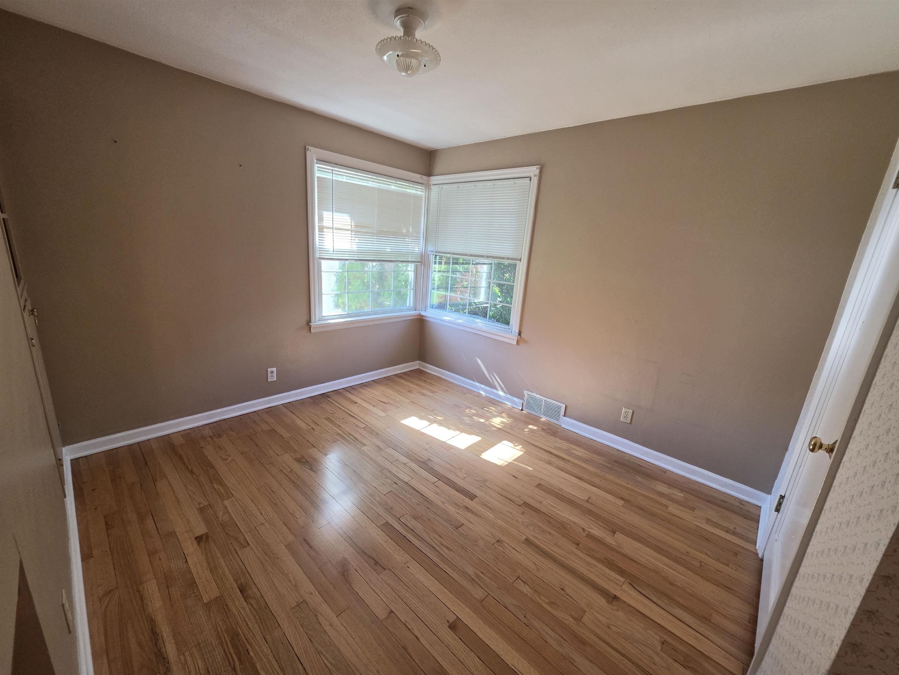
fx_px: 338
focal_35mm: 13
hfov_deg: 106.2
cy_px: 338
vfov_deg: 89.9
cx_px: 450
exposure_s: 1/120
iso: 200
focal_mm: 2.2
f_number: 1.9
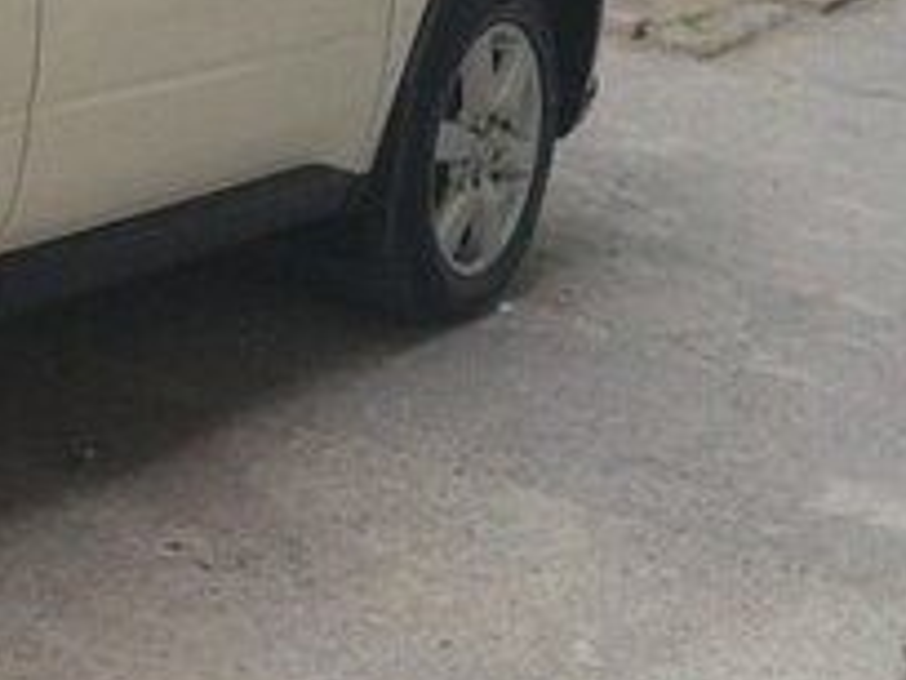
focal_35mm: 94
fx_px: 2460
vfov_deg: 15.0
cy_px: -220
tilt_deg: -11.6
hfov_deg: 18.1
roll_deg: -2.6
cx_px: -533
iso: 64
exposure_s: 1/100
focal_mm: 4.15
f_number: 2.2
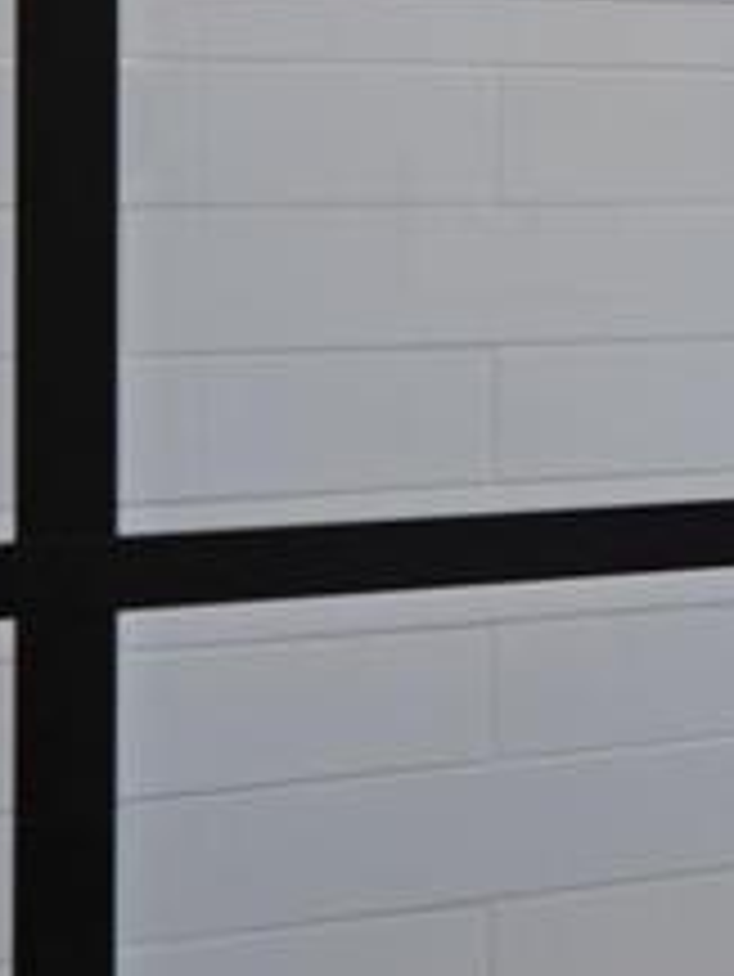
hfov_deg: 8.6
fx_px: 2881
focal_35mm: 102
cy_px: 166
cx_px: 2774
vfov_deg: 19.0
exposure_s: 1/60
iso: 160
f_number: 4
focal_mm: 16
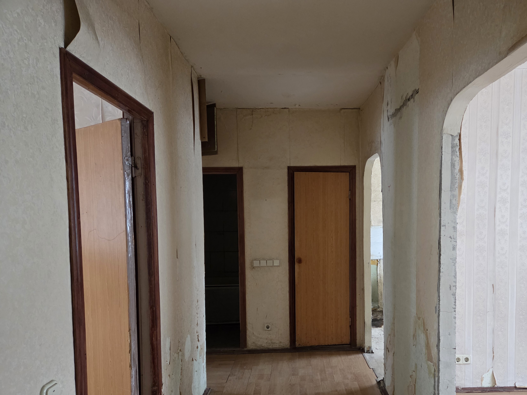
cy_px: 238
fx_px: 426
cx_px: 318
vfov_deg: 49.4
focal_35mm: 28
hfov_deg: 62.9
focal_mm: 5.4
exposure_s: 1/100
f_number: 1.8
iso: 800
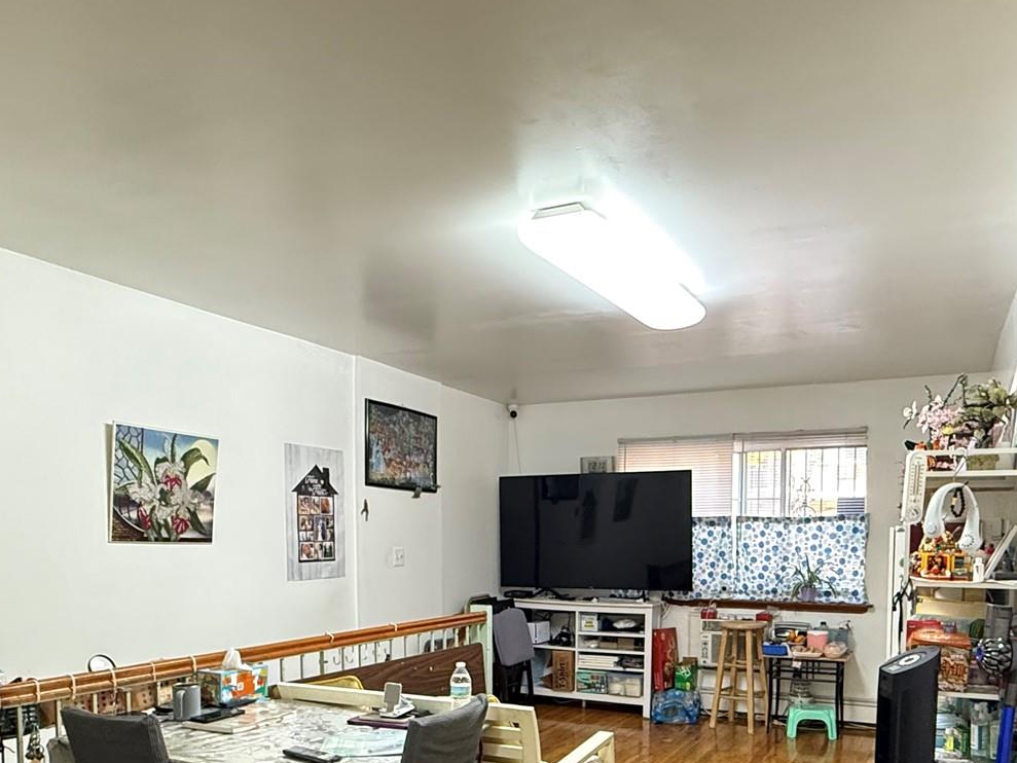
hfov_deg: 61.6
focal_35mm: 29
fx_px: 852
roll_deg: -0.2
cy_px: 595
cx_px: 551
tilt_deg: -3.6
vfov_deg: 46.1
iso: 800
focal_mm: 2.22
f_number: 2.2
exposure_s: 1/60
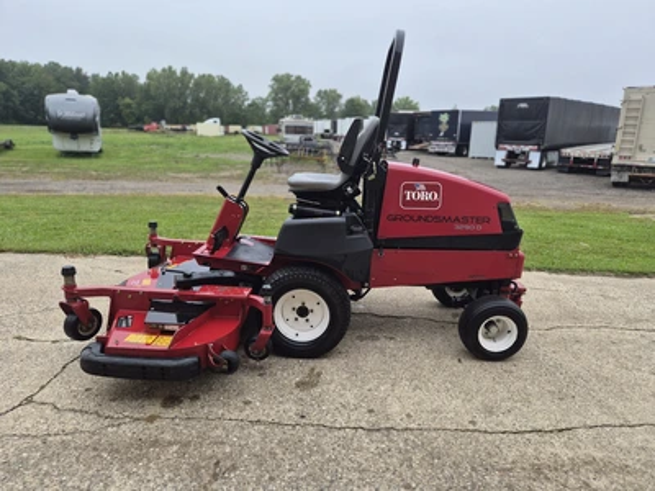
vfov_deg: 58.9
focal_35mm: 23
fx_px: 435
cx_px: 328
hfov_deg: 73.9
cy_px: 246
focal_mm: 5.4
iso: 80
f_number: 1.8
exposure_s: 1/970
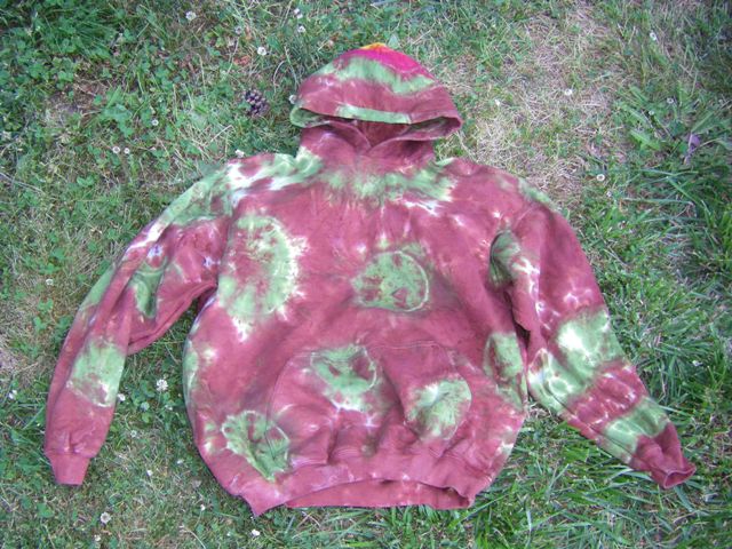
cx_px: 366
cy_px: 274
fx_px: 804
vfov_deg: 37.7
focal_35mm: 38
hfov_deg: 49.0
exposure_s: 1/50
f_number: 3.5
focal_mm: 6.3
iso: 160
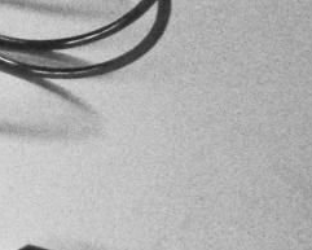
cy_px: 73
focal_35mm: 112
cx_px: -343
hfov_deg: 14.0
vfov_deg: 13.7
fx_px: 1035
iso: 1600
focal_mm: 4.9
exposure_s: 1/350
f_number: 3.5
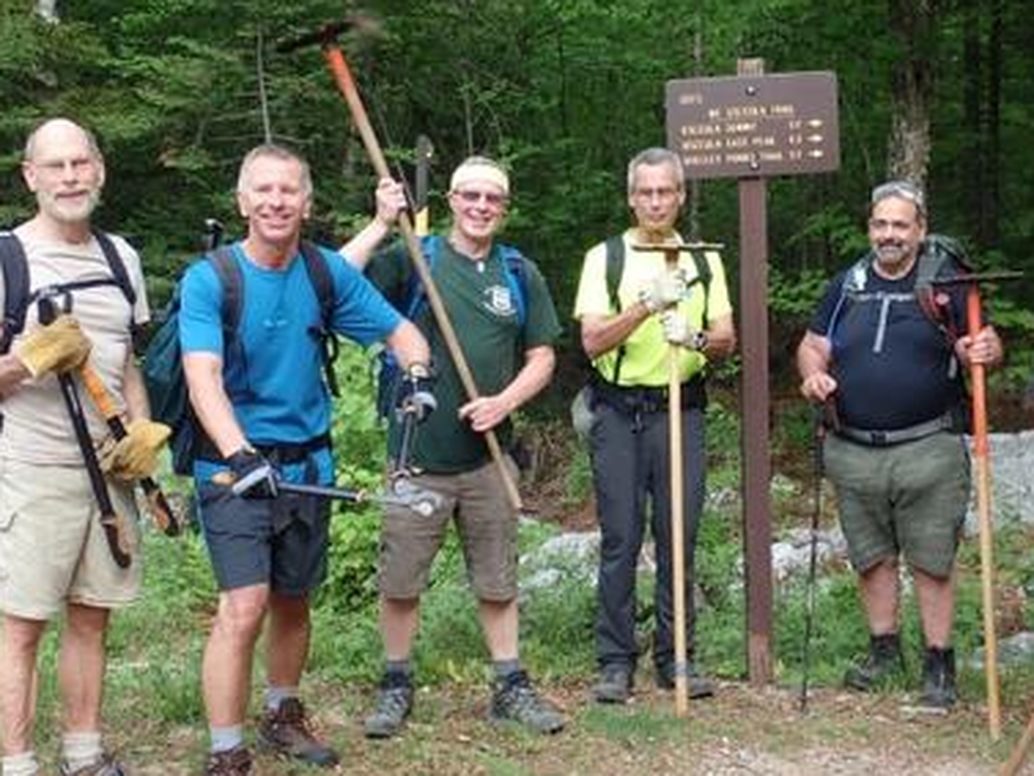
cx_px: 634
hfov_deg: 36.0
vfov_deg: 27.5
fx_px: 1584
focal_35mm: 53
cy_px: 443
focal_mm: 7.34
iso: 100
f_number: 4
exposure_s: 1/100
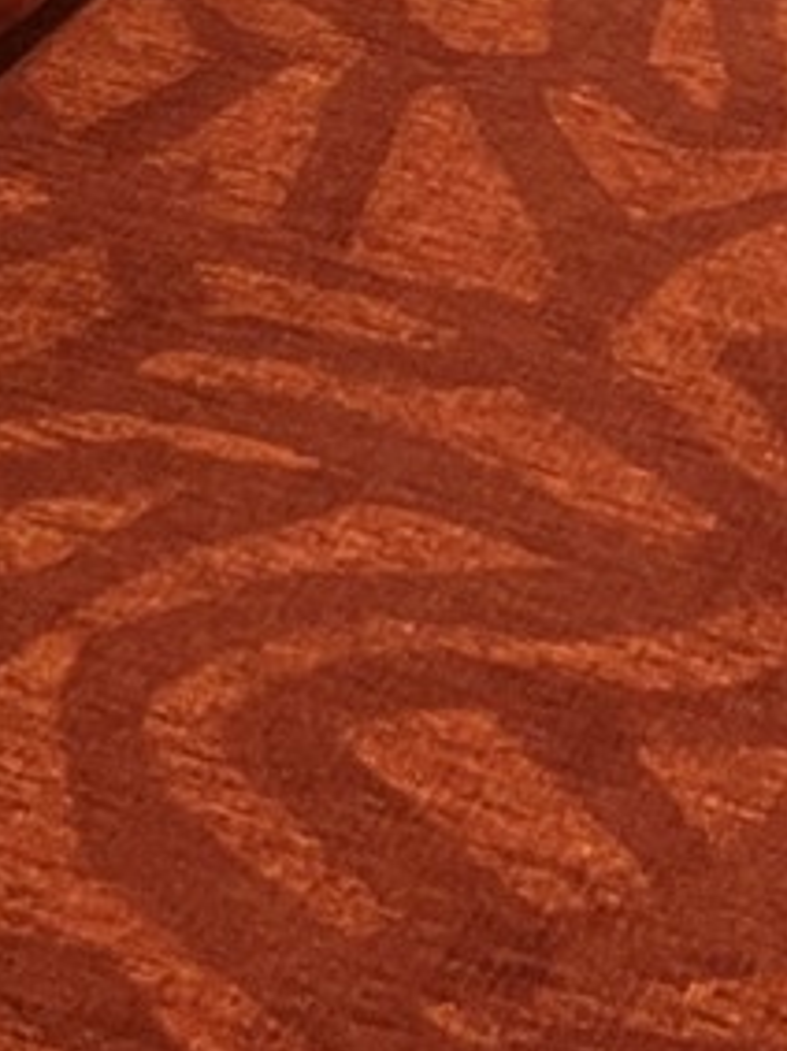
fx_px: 4459
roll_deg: -1.0
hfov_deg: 10.0
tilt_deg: -12.5
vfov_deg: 11.9
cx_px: -7
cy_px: -1073
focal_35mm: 147
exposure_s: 1/30
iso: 800
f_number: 1.5
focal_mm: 5.7
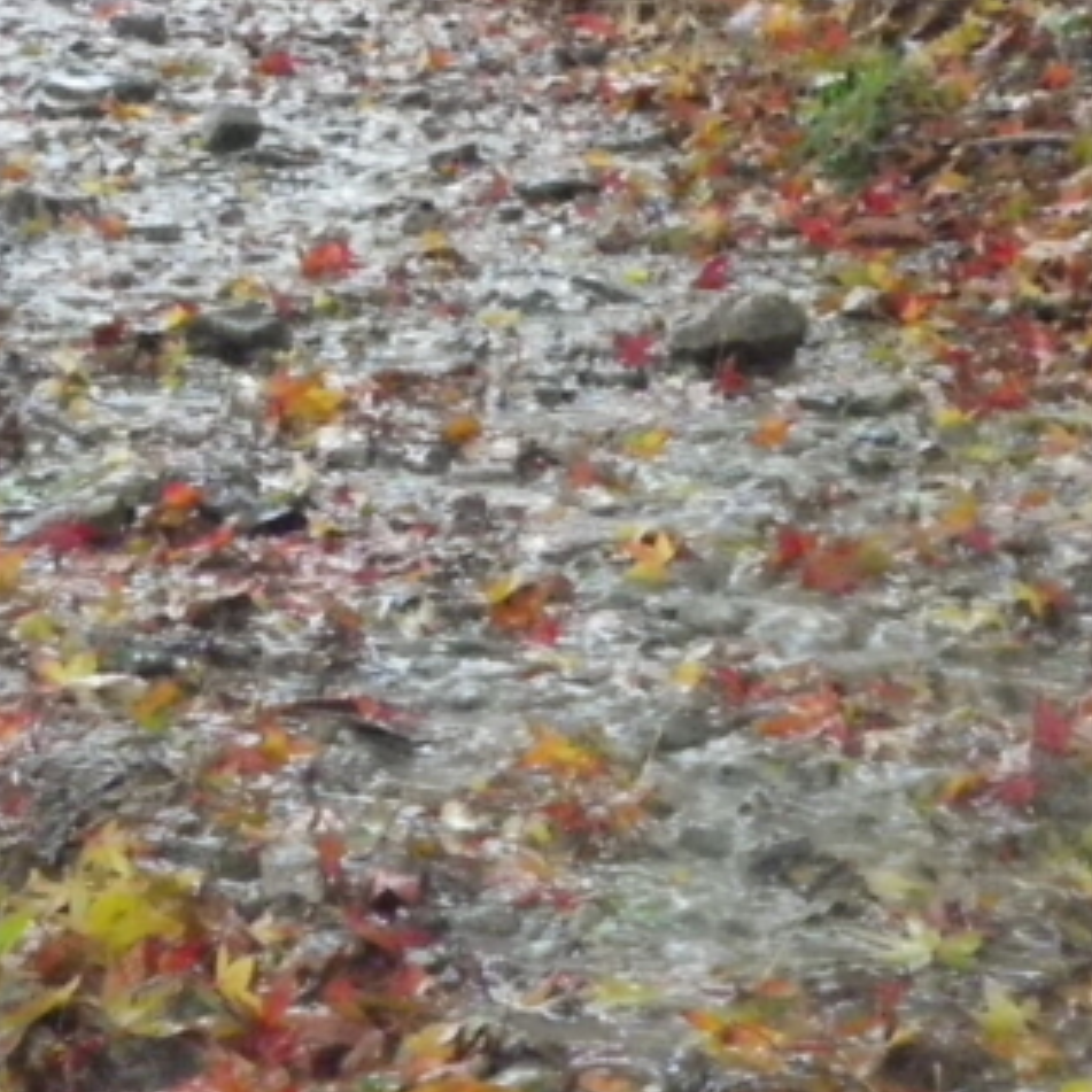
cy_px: 558
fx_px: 2784
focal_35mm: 78
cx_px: 444
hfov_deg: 22.2
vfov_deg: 22.2
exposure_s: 1/20
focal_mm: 6.2
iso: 800
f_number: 3.8
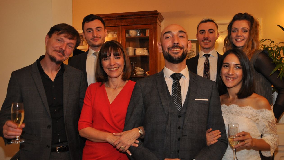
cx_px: 141
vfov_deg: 33.7
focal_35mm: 35
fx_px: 264
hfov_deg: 56.6
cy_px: 88
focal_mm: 22
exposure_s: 1/60
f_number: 4
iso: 800
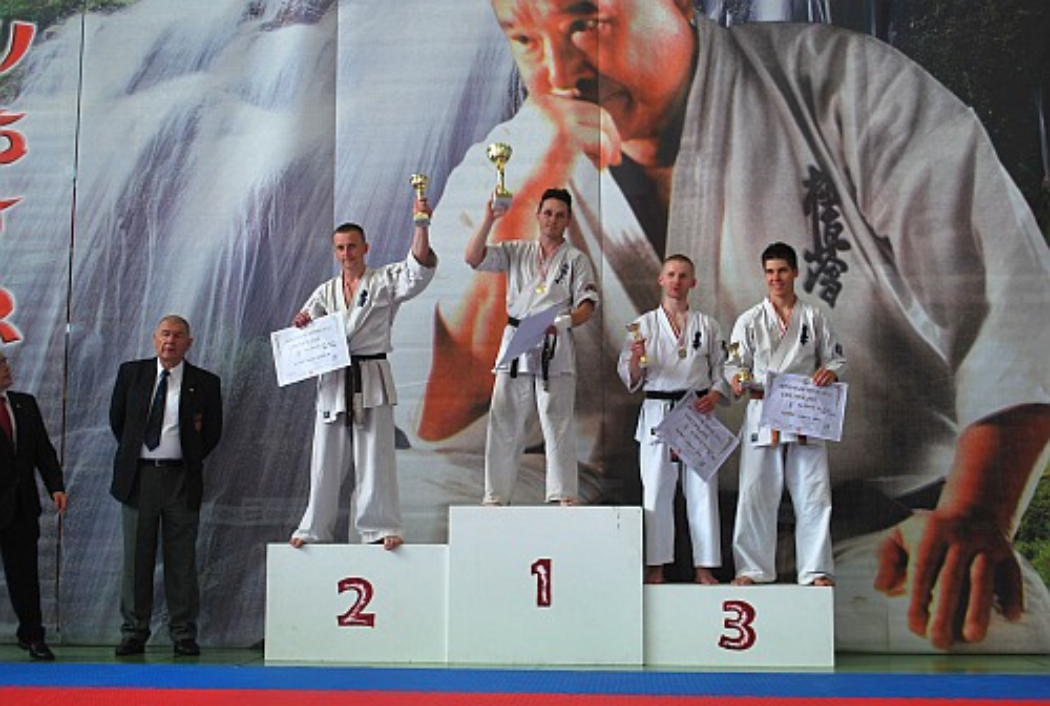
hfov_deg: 41.0
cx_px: 525
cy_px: 353
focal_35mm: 48
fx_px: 1403
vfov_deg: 28.2
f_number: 5
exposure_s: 1/80
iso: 200
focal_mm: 32
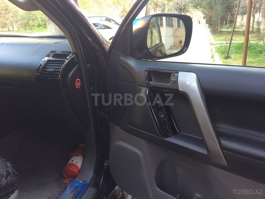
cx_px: 132
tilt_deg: -20.2
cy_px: 100
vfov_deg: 48.2
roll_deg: +0.4
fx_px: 222
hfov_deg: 61.7
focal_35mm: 29
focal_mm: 4.15
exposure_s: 1/33
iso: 100
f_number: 2.2
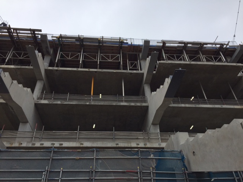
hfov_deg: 61.7
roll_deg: +2.2
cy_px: 91
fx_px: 204
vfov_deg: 48.2
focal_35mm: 29
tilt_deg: +40.1
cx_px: 122
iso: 32
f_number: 2.2
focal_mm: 4.15
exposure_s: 1/1130
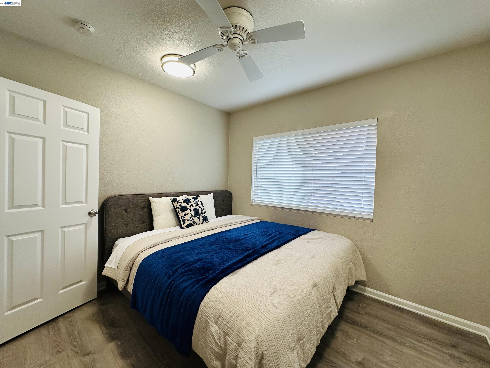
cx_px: 245
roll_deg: -1.9
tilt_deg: -0.2
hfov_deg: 102.1
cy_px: 184
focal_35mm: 14
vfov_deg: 85.7
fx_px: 198
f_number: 2.2
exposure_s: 1/120
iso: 160
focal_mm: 2.22
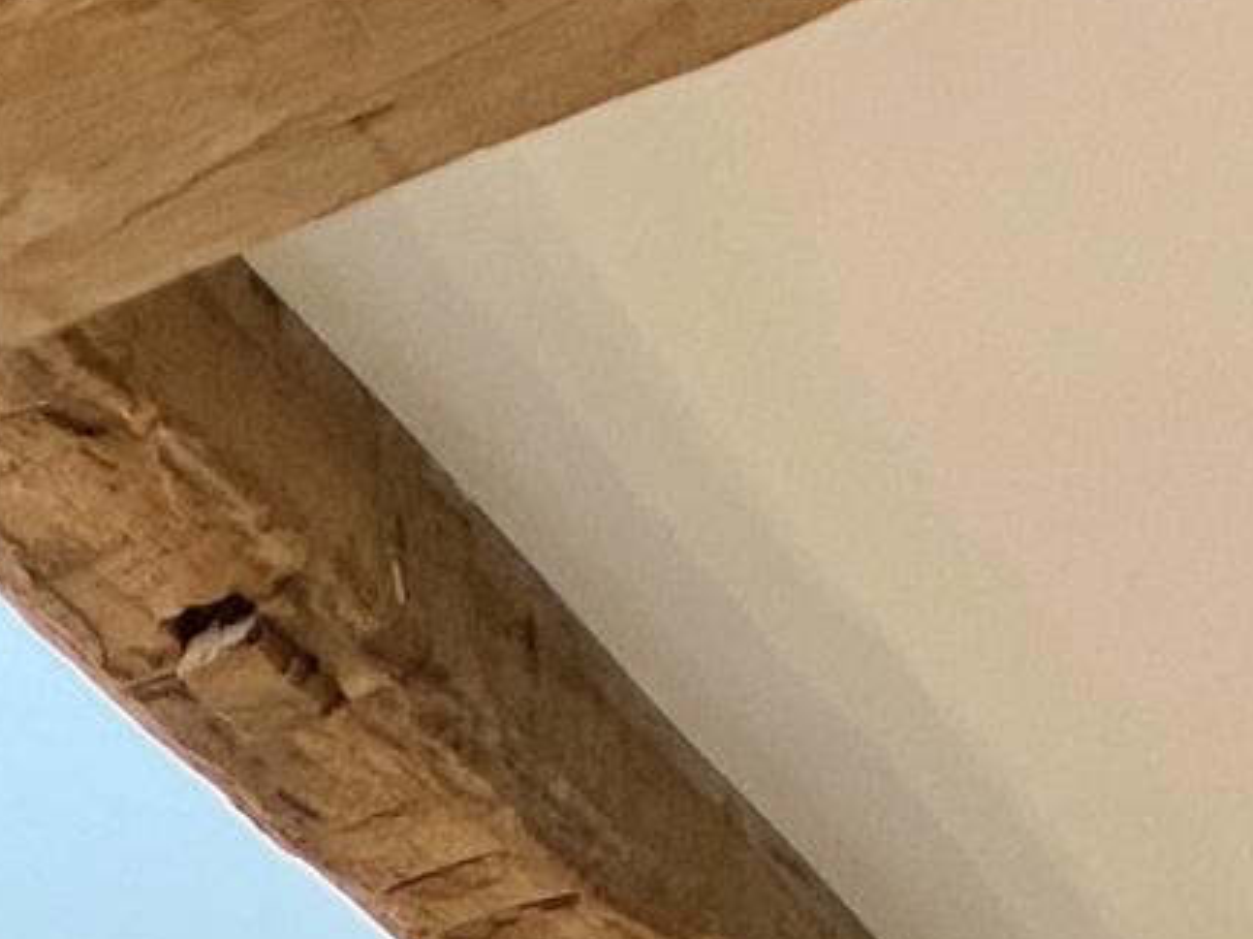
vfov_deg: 7.2
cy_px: 2855
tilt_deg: +0.0
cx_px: -939
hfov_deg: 10.3
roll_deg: +0.2
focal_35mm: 181
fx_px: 6550
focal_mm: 4.25
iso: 100
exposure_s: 1/60
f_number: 1.8
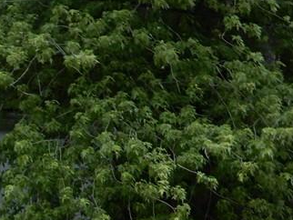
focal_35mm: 143
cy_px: 345
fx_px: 1211
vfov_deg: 10.0
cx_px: -154
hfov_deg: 13.0
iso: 80
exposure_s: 1/400
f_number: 4
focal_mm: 8
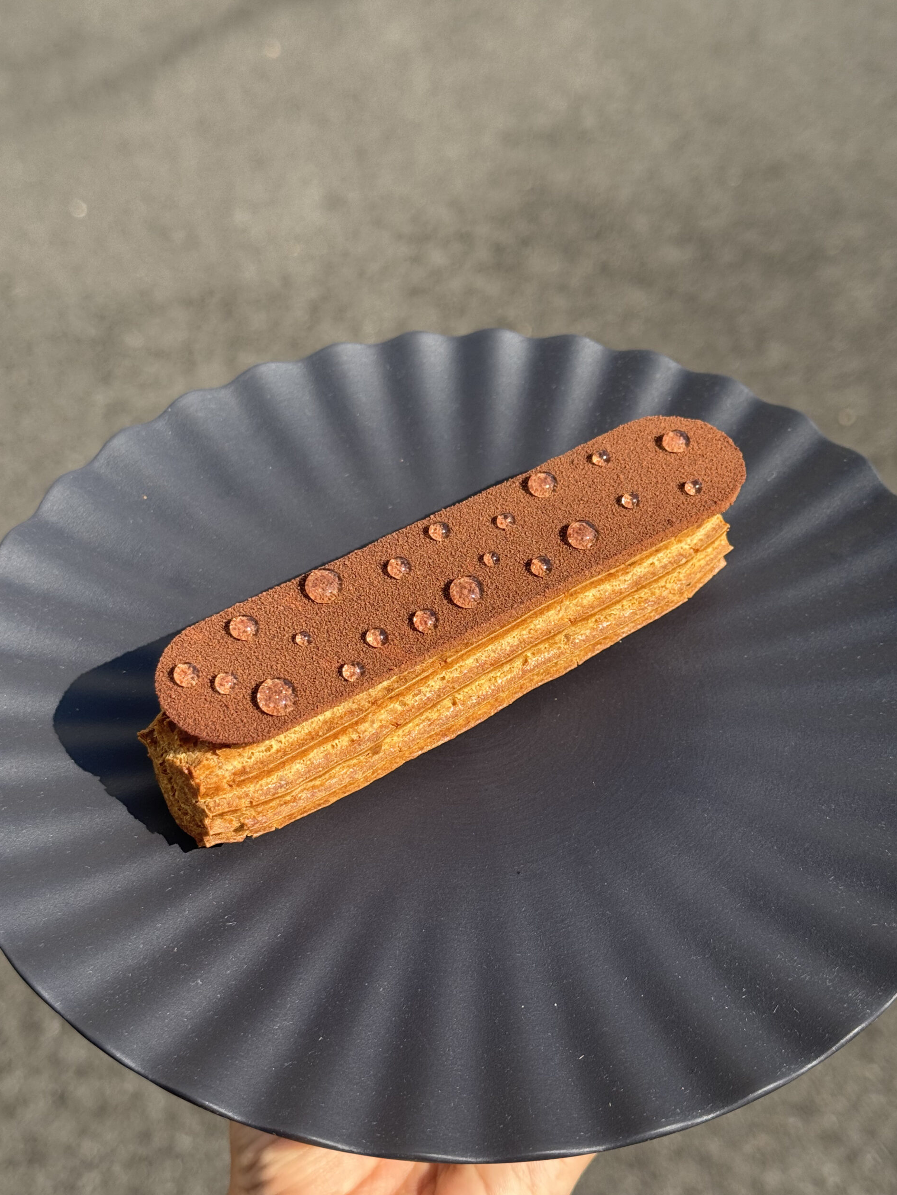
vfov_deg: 38.9
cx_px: 448
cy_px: 602
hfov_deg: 29.7
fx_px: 1693
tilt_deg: -40.4
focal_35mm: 49
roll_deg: +0.9
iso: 64
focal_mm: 6.76
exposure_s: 1/2611
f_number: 1.78
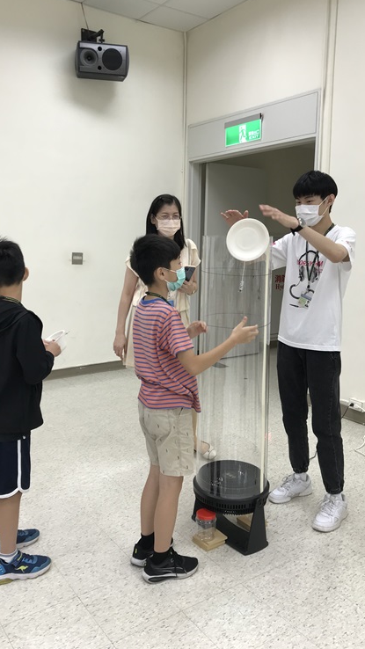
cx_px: 175
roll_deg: -0.9
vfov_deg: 62.6
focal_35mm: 31
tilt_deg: -5.7
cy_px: 320
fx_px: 534
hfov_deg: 37.8
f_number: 1.8
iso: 25
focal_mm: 3.99
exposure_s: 1/60
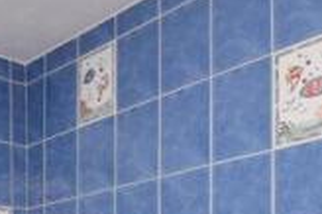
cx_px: -39
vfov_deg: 19.5
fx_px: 536
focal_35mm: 60
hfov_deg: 29.8
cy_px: 327
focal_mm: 10
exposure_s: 1/200
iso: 400
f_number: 8
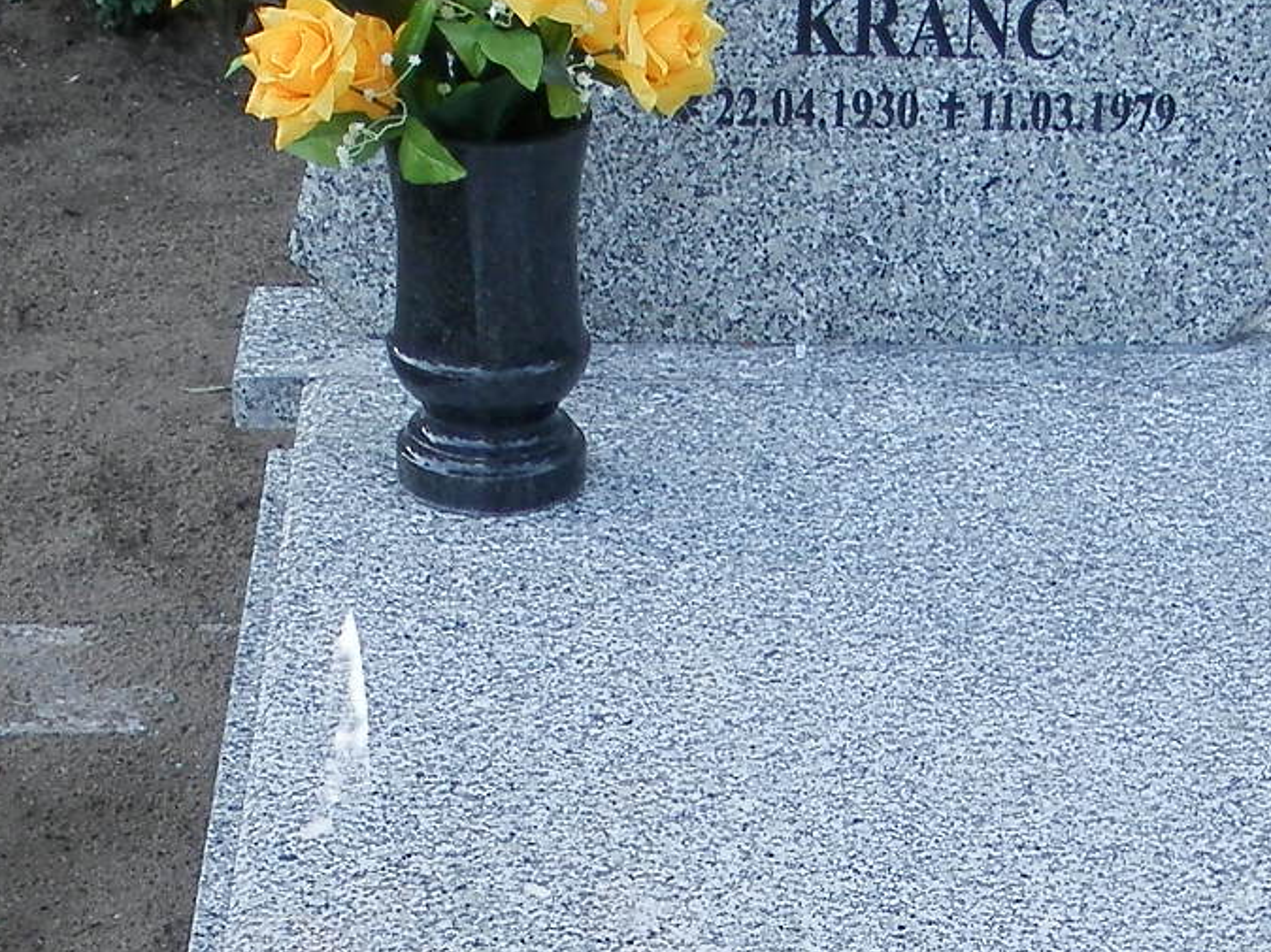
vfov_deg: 15.2
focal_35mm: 95
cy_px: 1005
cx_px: 883
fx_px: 3487
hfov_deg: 20.6
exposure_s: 1/80
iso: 80
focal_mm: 4.5
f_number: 3.1
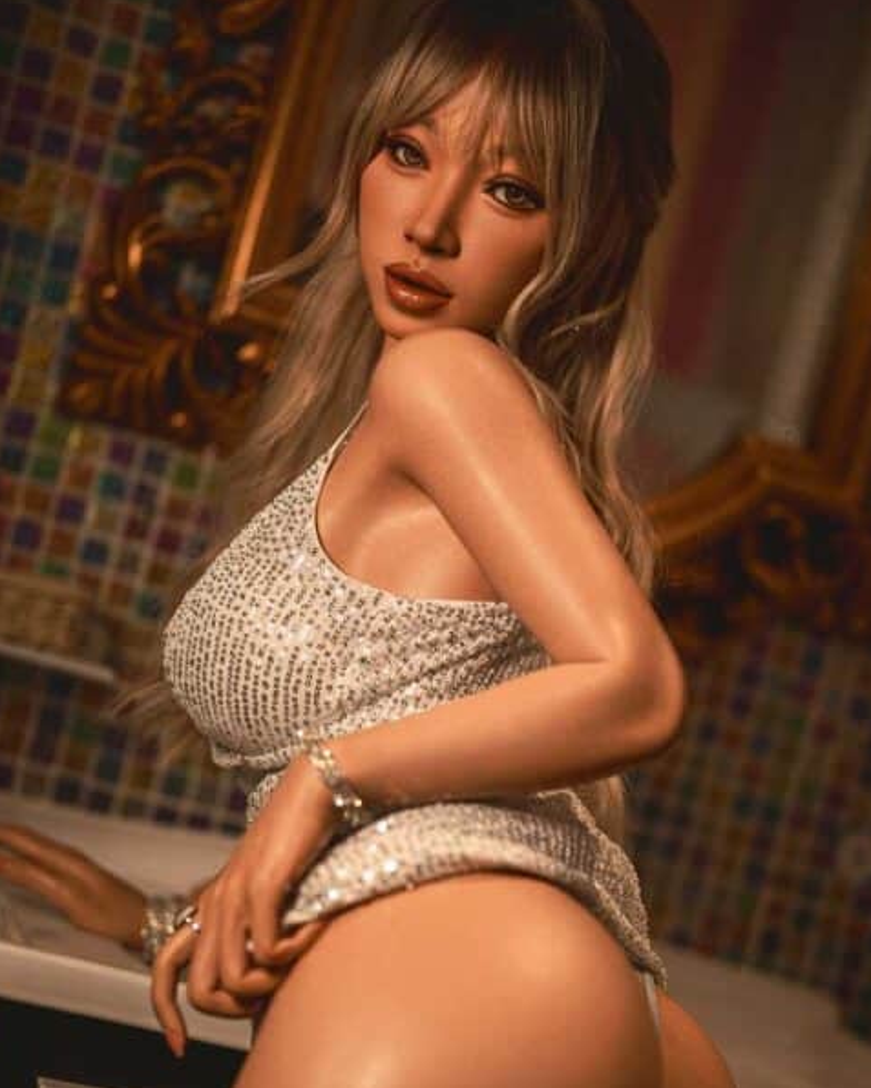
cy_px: 632
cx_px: 410
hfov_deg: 24.2
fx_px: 2030
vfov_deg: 30.0
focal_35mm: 63
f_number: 1.4
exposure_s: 1/100
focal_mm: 50
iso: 100
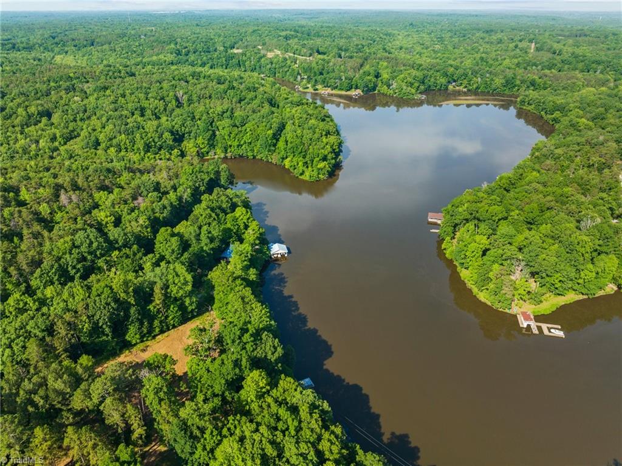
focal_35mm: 24
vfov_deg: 56.7
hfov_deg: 71.6
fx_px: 431
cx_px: 311
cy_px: 233
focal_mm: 12.29
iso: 140
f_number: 2.8
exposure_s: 1/120
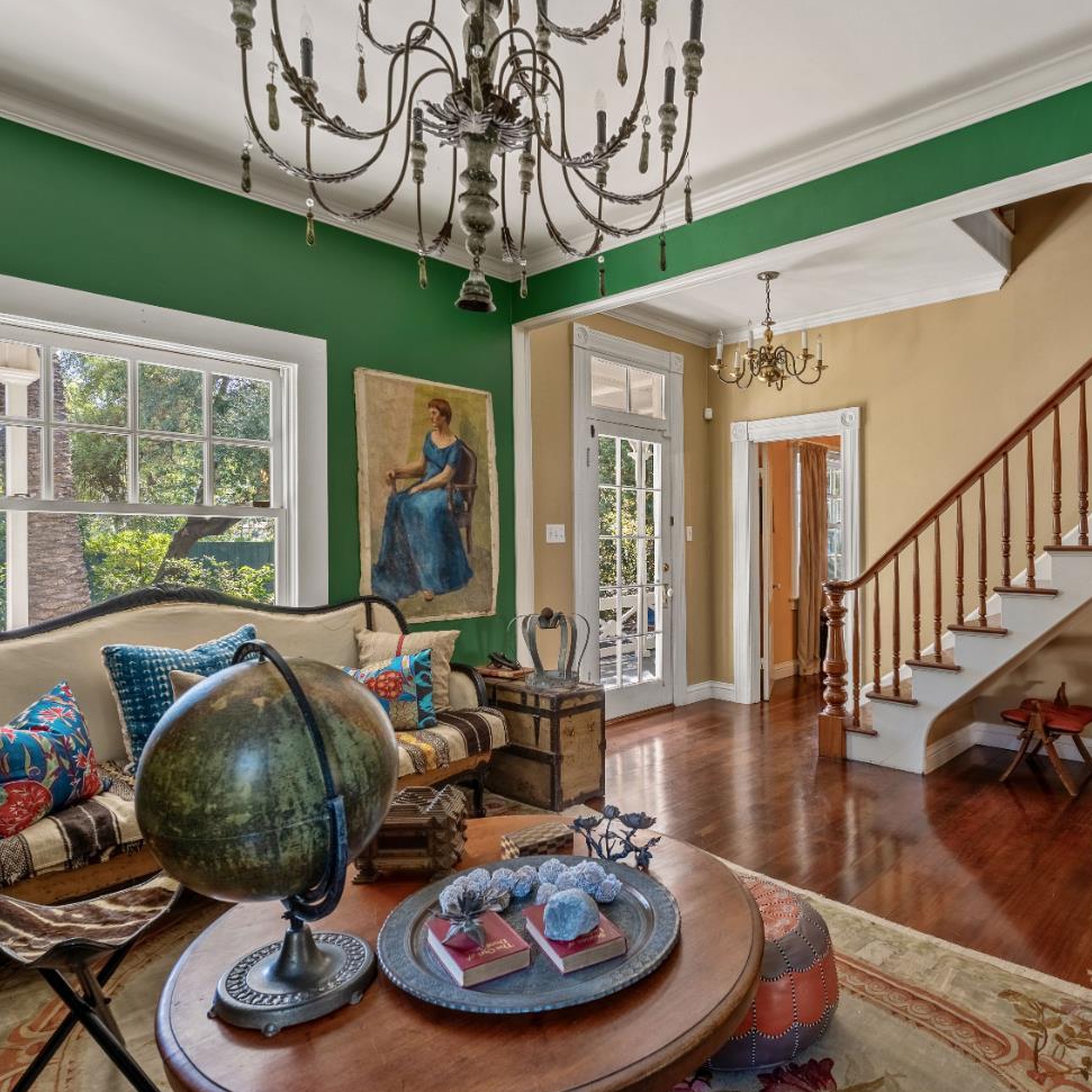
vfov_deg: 72.1
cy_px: 545
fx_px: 749
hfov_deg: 71.3
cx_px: 664
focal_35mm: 21
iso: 400
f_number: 7.1
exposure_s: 1/200
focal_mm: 16
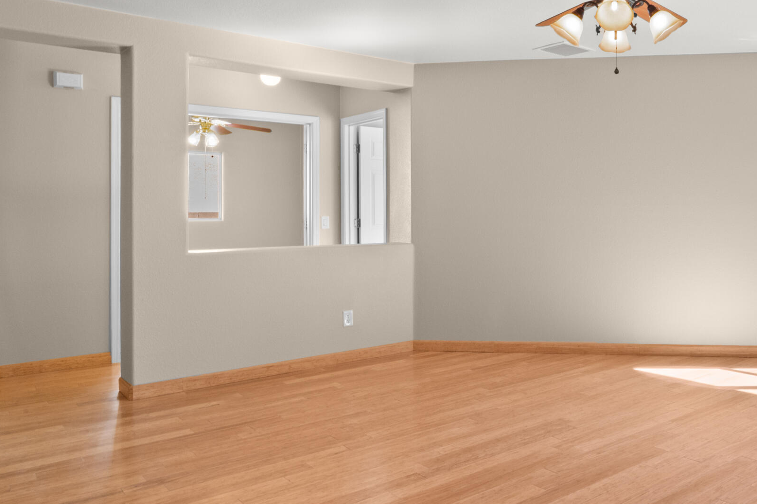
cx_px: 597
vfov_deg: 43.3
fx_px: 630
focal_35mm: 30
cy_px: 192
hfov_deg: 57.7
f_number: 22
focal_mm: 16
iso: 1250
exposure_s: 1/3
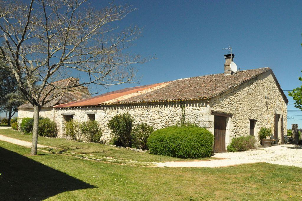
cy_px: 100
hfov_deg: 67.4
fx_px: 226
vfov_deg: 47.8
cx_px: 151
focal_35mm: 27
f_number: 8
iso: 3200
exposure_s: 1/4000
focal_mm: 18
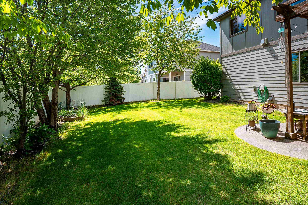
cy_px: 86
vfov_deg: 61.6
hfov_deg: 83.8
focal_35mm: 20
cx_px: 167
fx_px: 171
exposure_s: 1/5000
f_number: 8
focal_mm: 16
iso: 400
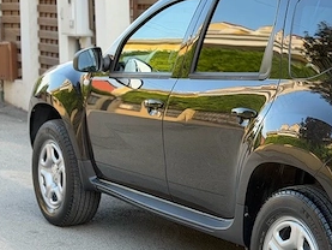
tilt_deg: -6.3
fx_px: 998
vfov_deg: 14.2
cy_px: 97
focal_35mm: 104
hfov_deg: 18.4
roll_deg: +0.2
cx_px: 337
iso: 64
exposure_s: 1/211
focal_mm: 6.76
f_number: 1.78
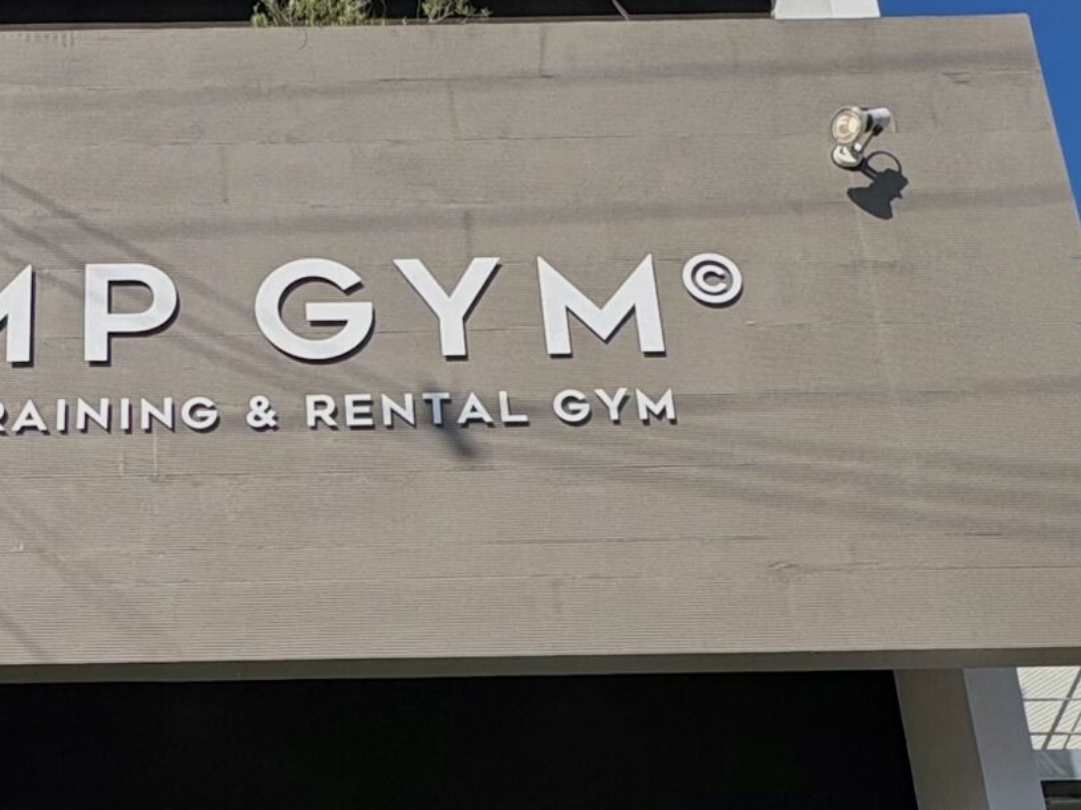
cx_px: 202
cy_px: 772
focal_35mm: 44
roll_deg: +1.3
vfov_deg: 30.9
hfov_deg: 41.0
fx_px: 1374
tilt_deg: +16.7
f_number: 2.2
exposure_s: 1/1748
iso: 50
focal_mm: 2.22
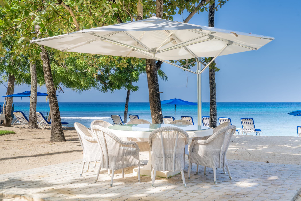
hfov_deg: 40.3
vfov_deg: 27.5
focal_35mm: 49
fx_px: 410
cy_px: 100
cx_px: 150
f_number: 10
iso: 50
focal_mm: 49
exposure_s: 1/100
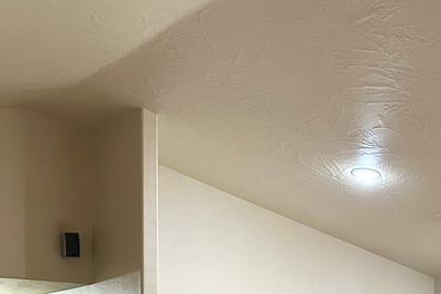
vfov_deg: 18.3
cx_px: 318
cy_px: 370
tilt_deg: +0.3
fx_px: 857
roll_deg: -0.1
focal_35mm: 70
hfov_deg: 28.5
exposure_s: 1/60
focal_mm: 5.7
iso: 400
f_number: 1.5
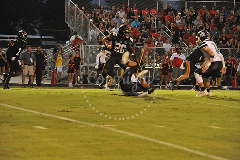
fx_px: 1333
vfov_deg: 6.9
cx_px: 120
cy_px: 80
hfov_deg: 10.3
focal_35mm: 200
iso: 6400
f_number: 5.6
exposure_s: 1/200
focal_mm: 200
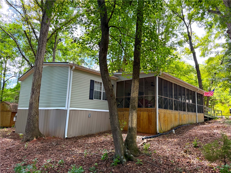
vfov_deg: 56.8
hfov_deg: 71.6
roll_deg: -1.6
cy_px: 86
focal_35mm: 24
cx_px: 116
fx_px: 160
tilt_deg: +9.3
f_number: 1.78
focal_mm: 6.76
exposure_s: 1/198
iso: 64
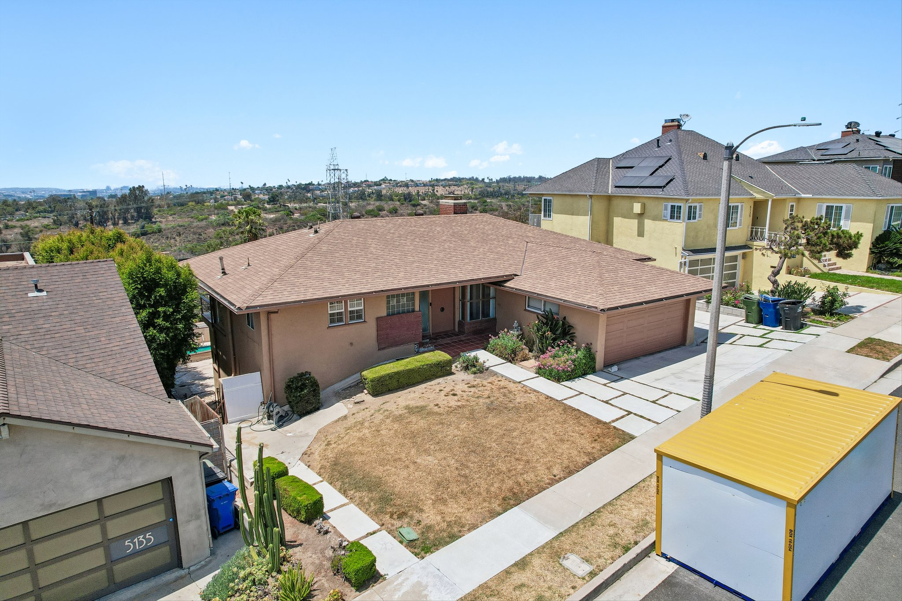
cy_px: 300
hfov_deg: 78.6
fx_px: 551
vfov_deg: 57.2
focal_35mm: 22
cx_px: 451
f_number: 2.8
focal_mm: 8.4
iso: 120
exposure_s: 1/3200
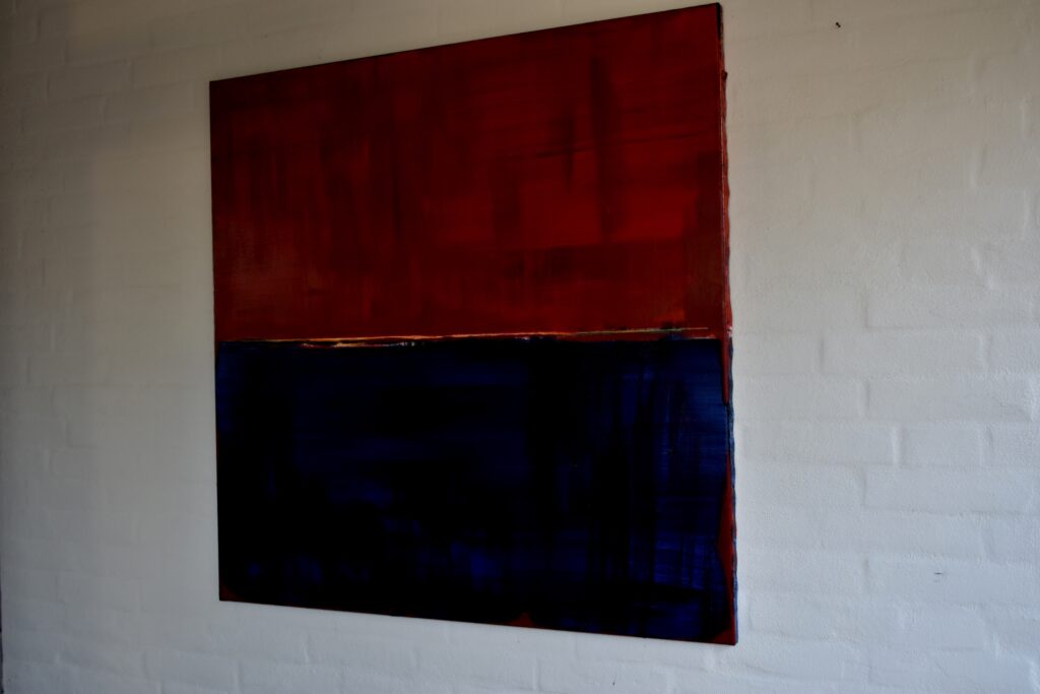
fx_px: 1083
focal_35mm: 38
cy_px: 347
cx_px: 520
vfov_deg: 35.5
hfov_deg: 51.3
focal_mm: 25
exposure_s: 1/100
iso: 400
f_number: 5
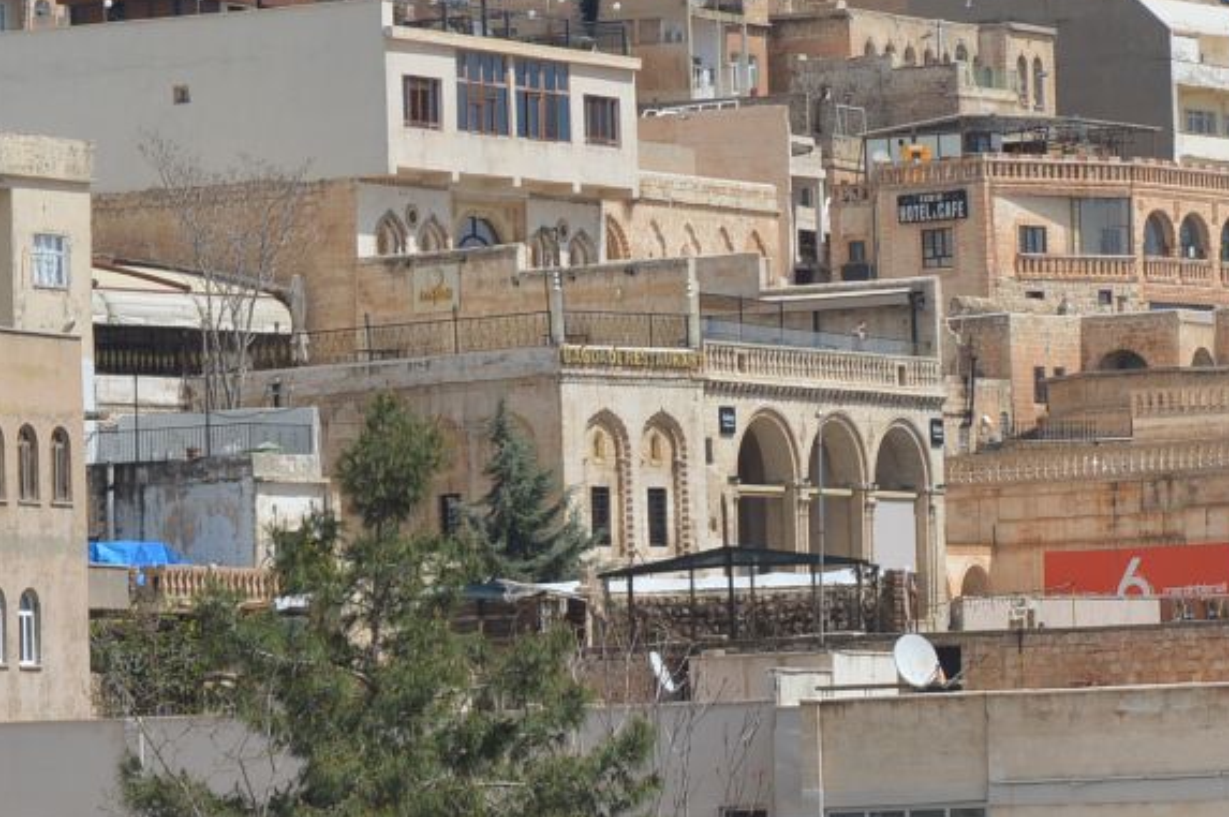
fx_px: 7859
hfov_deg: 8.8
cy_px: 593
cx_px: 1497
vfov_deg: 5.9
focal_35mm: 230
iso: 100
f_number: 9
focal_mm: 55
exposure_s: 1/320
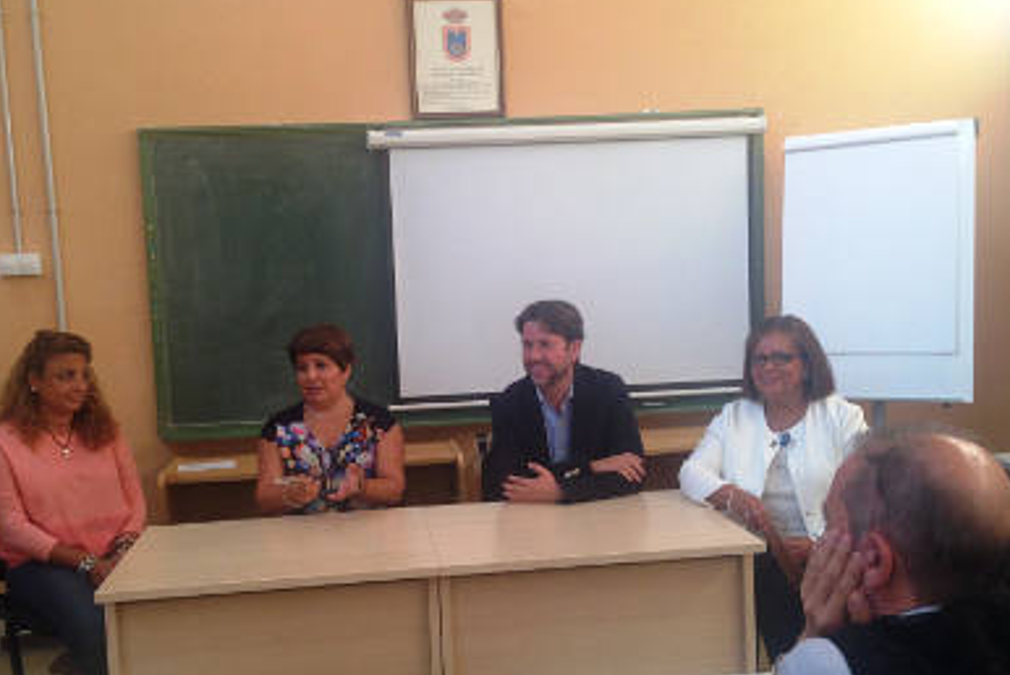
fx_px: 1123
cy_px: 366
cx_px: 453
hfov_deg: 48.3
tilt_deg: -4.1
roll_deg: +1.3
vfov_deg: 33.4
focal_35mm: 40
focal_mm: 4.12
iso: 64
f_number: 2.4
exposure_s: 1/120
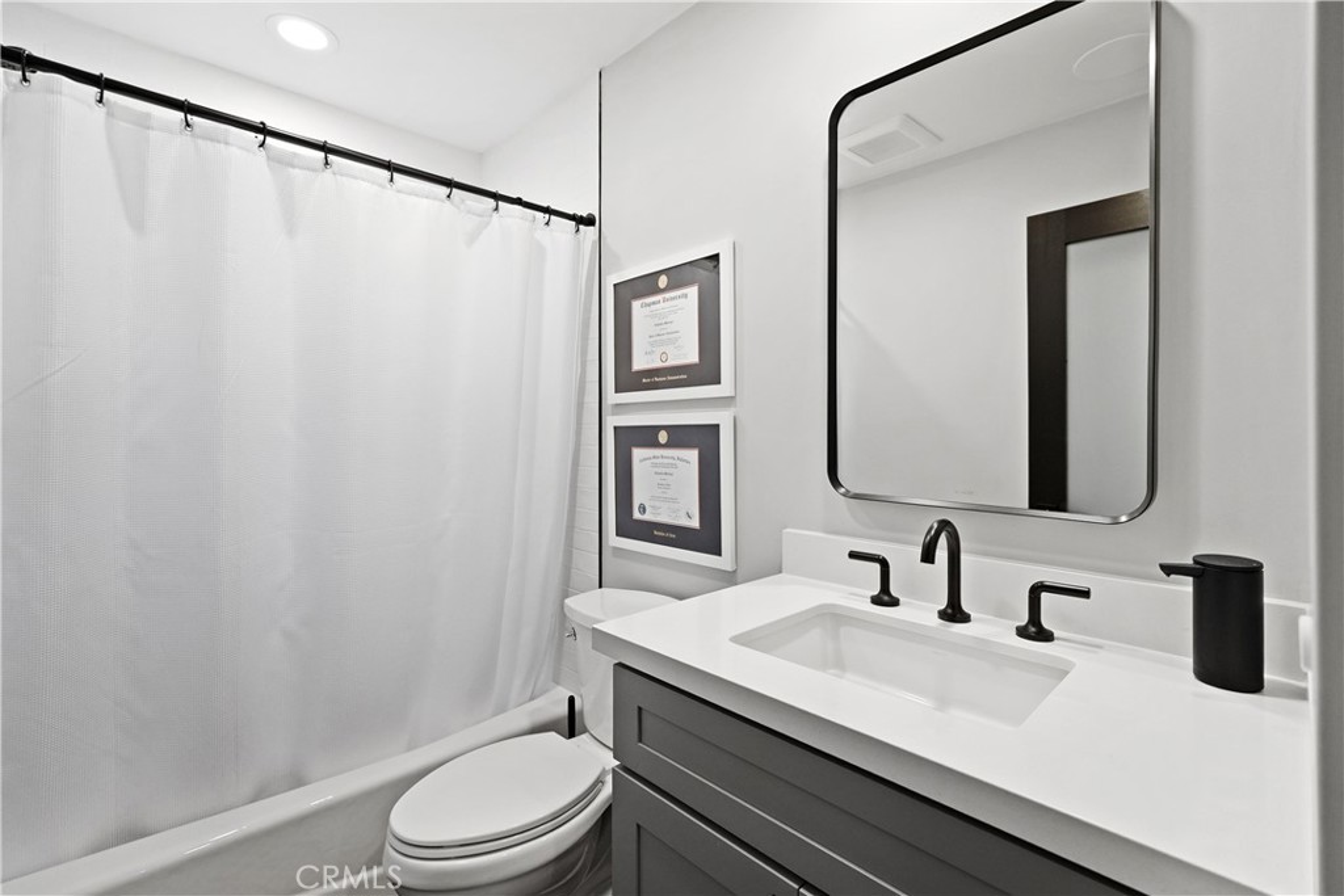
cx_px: 672
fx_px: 597
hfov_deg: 96.7
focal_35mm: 16
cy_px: 448
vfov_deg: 73.8
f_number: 4
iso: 1000
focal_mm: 16
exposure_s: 1/15
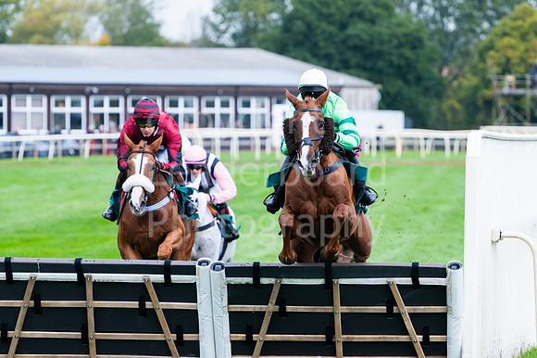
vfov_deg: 5.8
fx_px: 3513
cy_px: 186
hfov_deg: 8.7
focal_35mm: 236
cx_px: 308
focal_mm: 185
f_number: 4
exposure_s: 1/1600
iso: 500
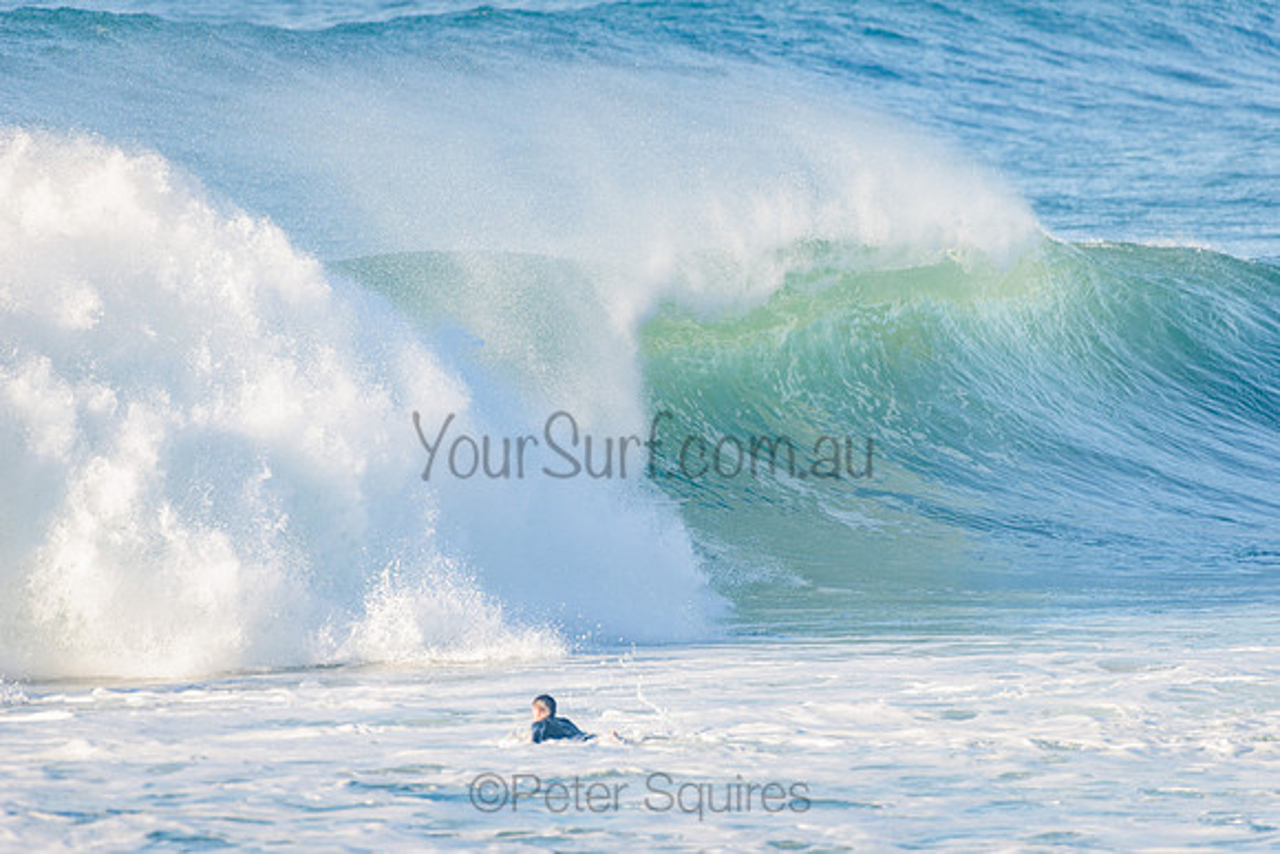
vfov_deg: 2.8
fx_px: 17781
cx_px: 640
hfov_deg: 4.1
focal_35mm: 500
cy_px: 427
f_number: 5.6
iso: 280
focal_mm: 500
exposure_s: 1/1600
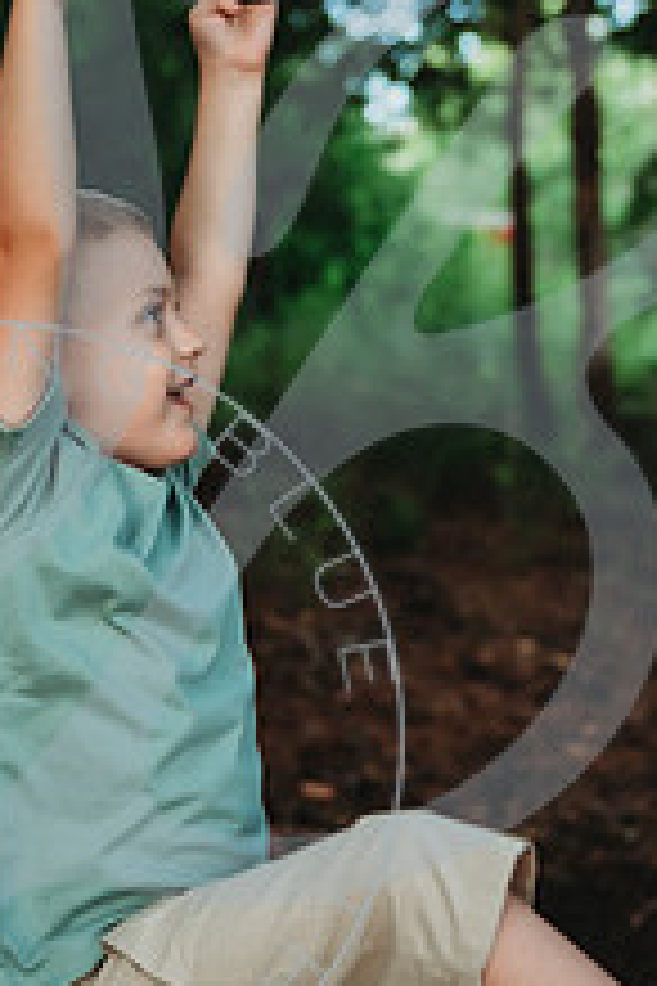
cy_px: 396
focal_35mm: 78
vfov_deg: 25.9
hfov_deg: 17.4
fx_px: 2135
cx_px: 189
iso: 200
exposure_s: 1/200
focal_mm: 38
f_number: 2.8
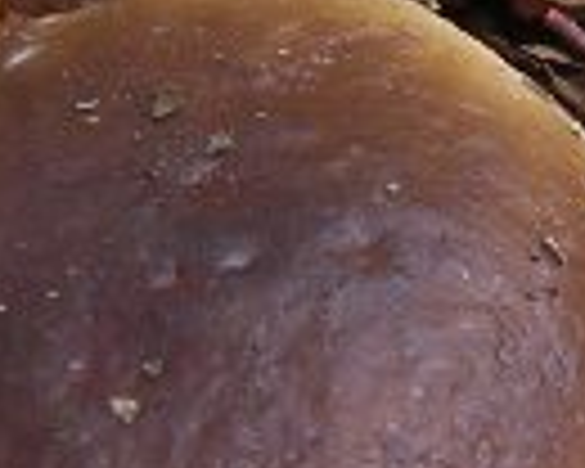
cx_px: 891
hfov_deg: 8.6
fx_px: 3792
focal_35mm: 219
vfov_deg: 7.0
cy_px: 495
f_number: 2.8
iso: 100
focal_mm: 5.8
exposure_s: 1/4.7
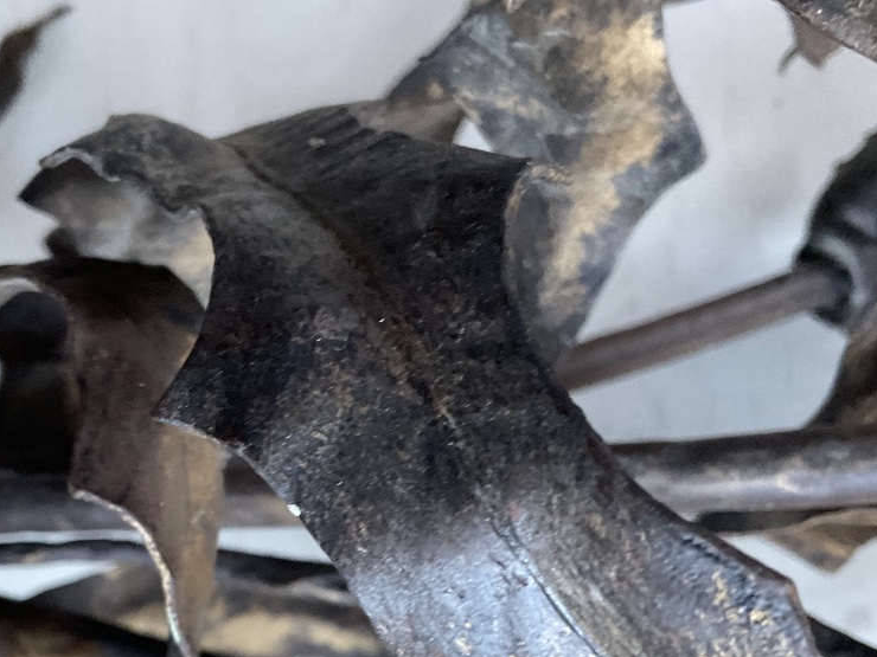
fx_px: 1191
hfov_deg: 40.0
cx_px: 301
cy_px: 523
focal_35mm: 47
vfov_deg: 30.2
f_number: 1.8
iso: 160
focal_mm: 3
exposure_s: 1/60
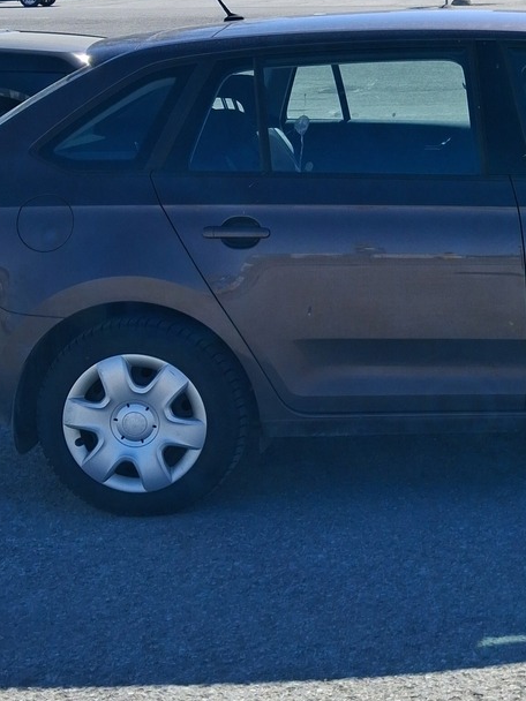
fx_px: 1438
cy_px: 179
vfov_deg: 27.0
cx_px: 581
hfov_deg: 19.8
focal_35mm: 71
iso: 20
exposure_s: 1/598
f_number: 1.8
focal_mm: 4
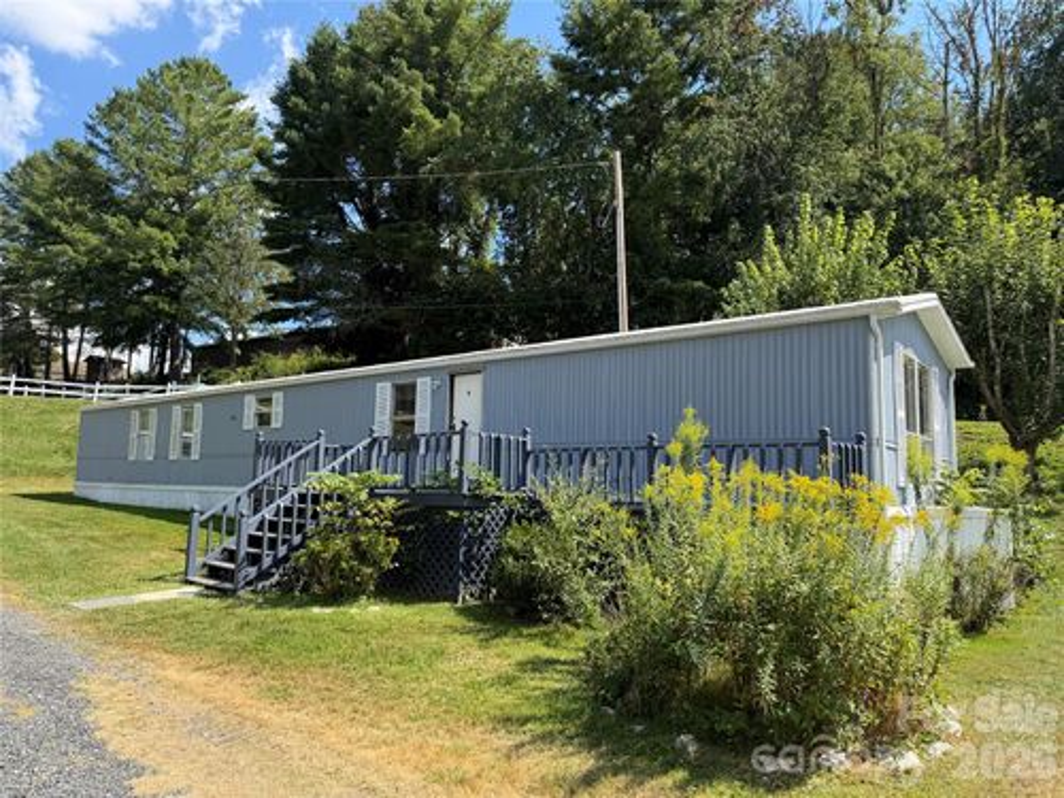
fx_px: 738
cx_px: 532
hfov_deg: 71.6
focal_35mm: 24
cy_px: 399
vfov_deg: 56.8
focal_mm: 6.76
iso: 80
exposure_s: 1/1812
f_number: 1.78
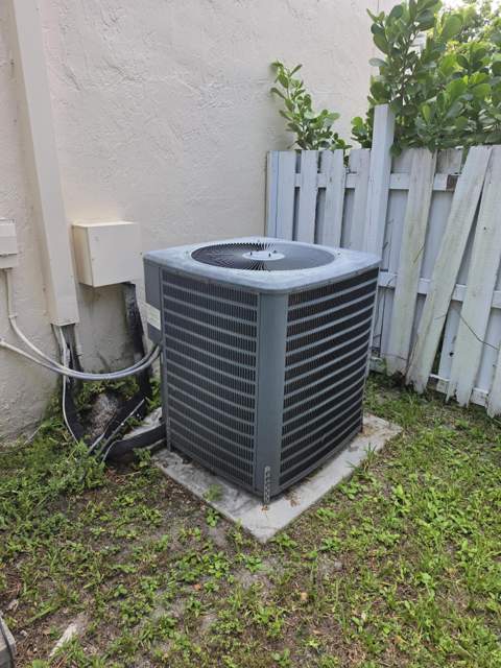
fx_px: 444
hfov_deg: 58.9
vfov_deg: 73.9
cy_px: 334
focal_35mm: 23
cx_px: 250
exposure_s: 1/359
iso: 32
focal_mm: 6.5
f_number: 1.4
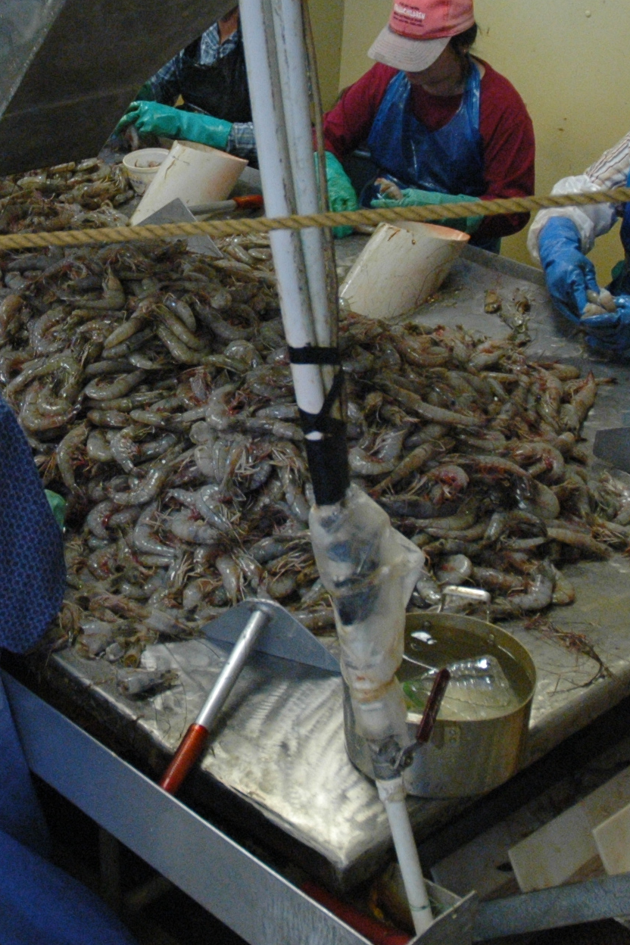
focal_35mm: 65
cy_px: 282
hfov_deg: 20.6
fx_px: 1706
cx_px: 94
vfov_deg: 30.6
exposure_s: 1/100
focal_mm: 18
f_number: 3.5
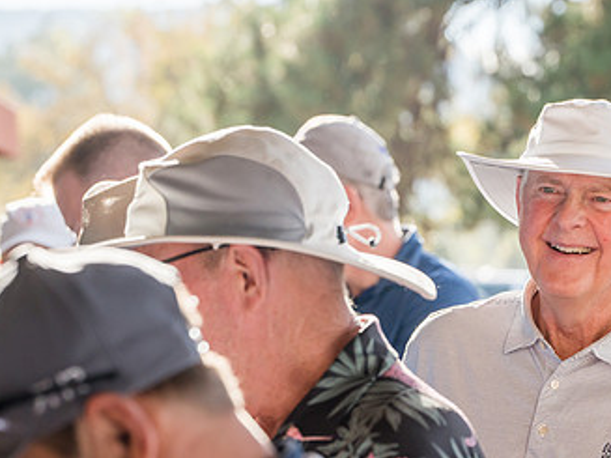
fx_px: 2682
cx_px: 488
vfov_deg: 9.7
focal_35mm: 152
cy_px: 341
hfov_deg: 12.9
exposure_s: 1/1250
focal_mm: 89
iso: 500
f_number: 4.5
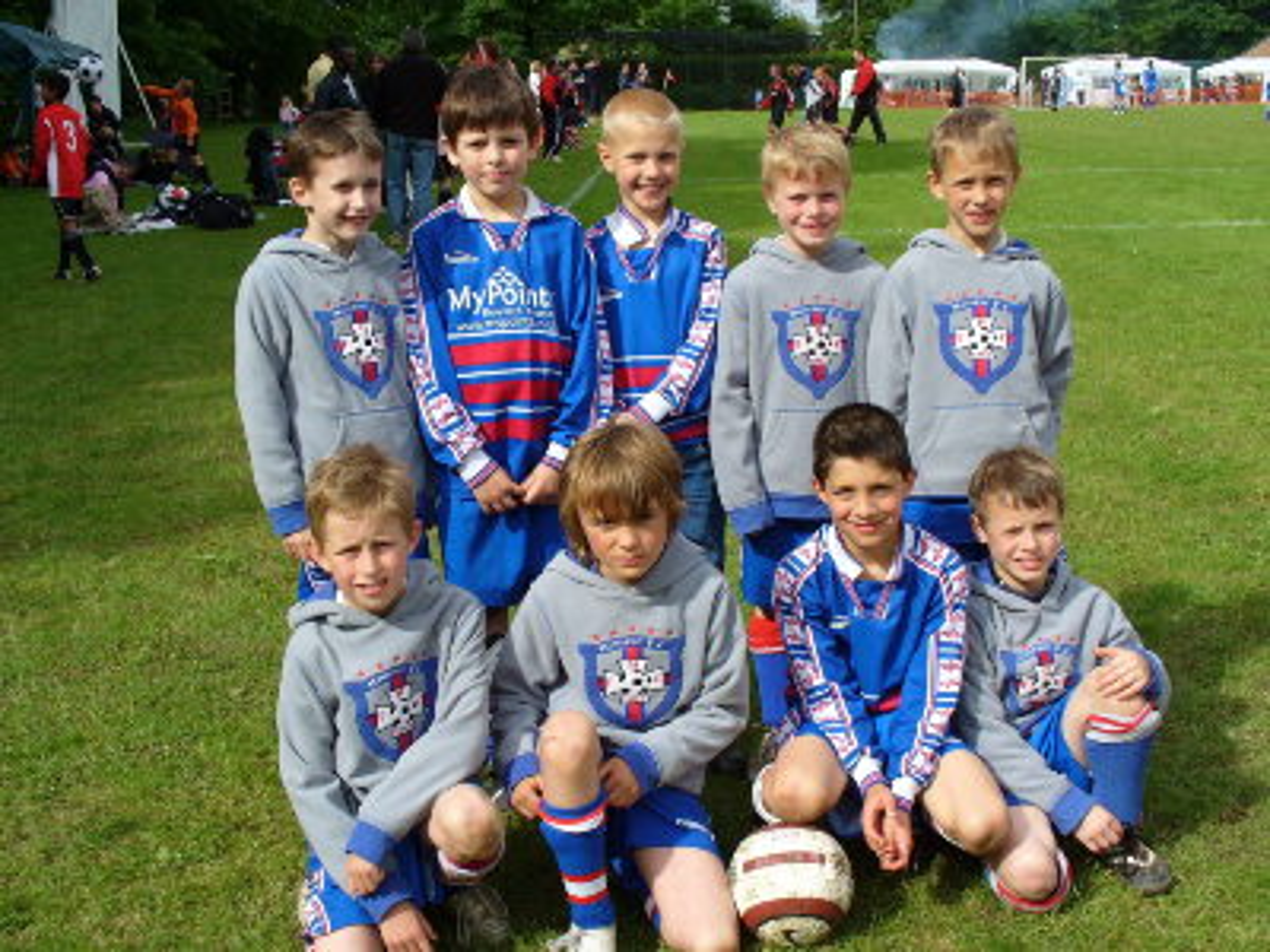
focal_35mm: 48
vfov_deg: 30.3
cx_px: 635
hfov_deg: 39.7
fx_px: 1761
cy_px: 476
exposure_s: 1/200
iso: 64
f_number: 6
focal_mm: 7.9
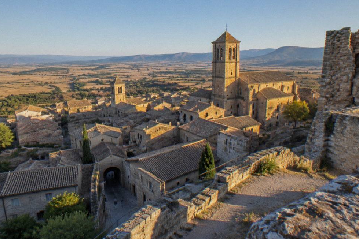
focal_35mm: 48
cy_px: 122
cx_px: 179
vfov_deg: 28.1
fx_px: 479
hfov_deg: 41.1
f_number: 7.1
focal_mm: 47
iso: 500
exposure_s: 1/640
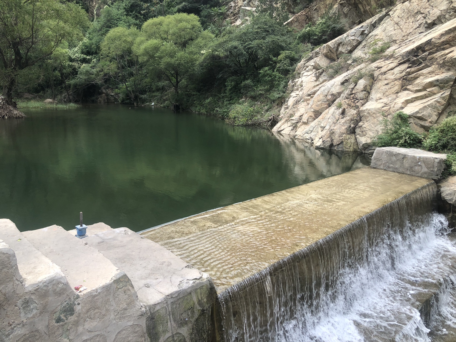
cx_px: 228
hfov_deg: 63.4
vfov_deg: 49.7
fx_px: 369
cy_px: 171
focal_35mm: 28
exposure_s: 1/428
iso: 20
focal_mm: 3.99
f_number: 1.8
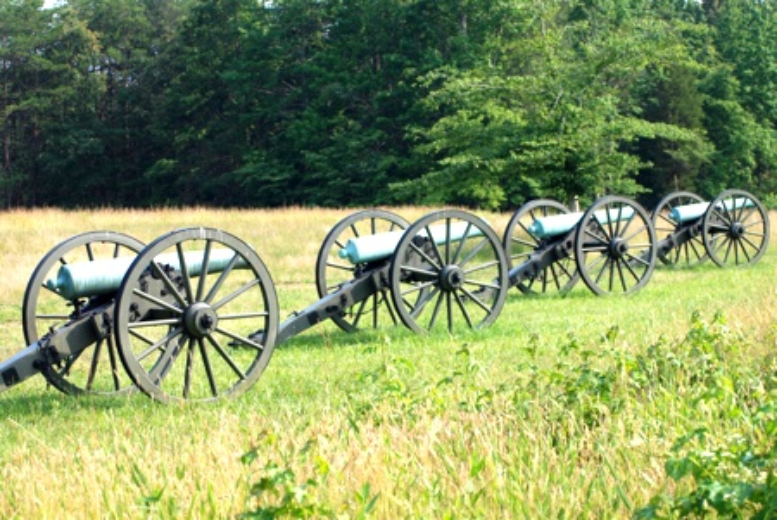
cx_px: 388
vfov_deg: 11.4
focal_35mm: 120
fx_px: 2592
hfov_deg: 17.0
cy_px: 260
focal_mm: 80
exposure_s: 1/125
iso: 200
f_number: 5.6
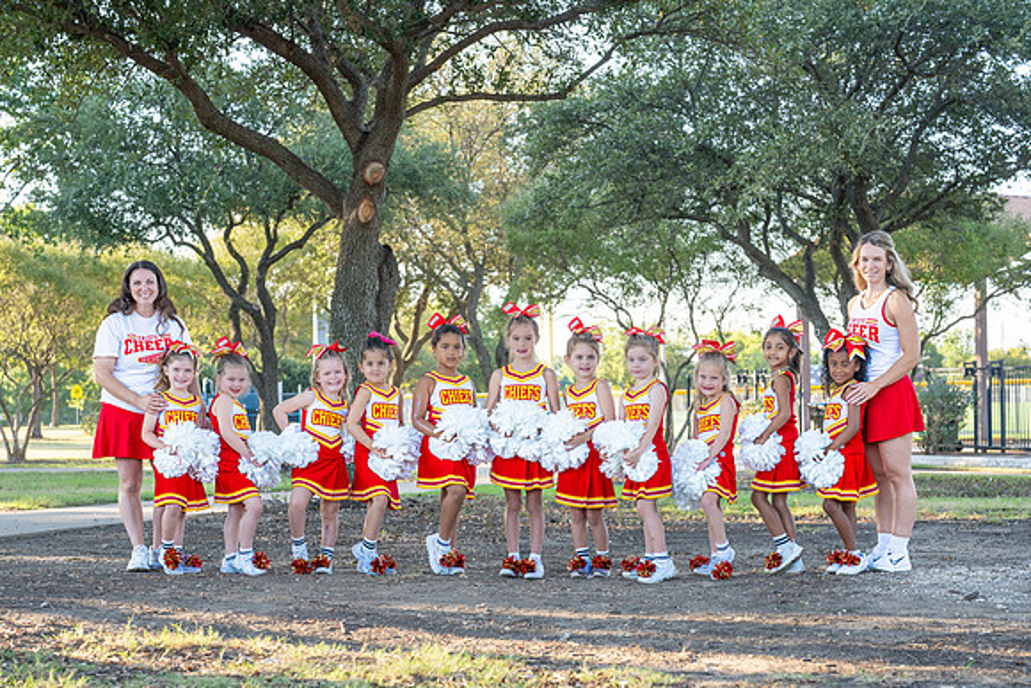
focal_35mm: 59
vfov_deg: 22.9
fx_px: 1696
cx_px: 523
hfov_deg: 33.8
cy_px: 398
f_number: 4
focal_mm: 50
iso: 320
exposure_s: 1/320
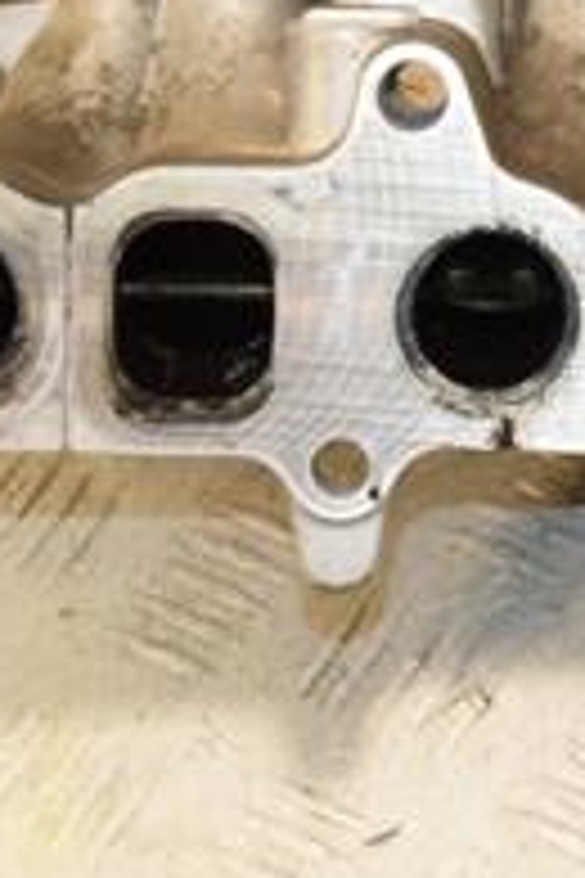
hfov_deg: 8.3
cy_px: 18
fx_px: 3937
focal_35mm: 162
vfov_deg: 12.6
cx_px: 868
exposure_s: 1/200
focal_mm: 35
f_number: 6.3
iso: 800
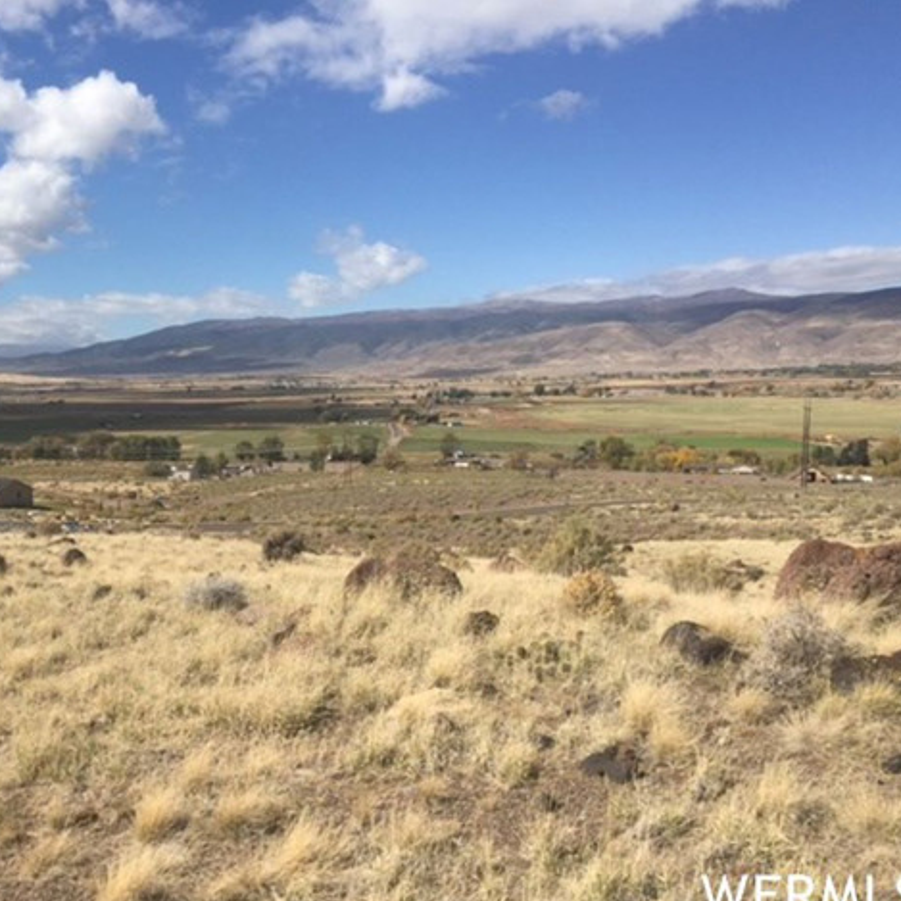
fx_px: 1031
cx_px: 311
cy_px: 459
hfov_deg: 46.6
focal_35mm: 35
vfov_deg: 47.2
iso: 32
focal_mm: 4.15
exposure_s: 1/3300
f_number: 2.2
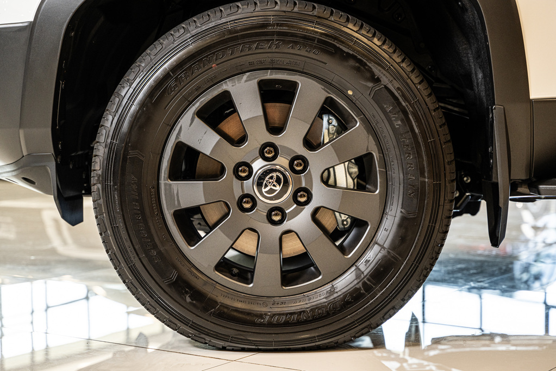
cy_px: 186
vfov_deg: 19.5
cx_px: 278
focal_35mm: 70
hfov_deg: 28.8
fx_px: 1081
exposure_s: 1/200
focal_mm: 70
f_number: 4
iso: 640
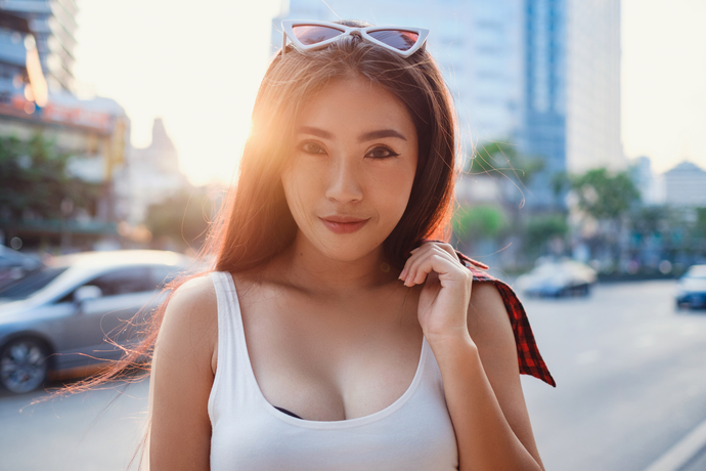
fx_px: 686
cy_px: 236
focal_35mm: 35
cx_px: 353
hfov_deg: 54.4
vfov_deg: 37.9
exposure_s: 1/1000
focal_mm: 23
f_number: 1.4
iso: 400
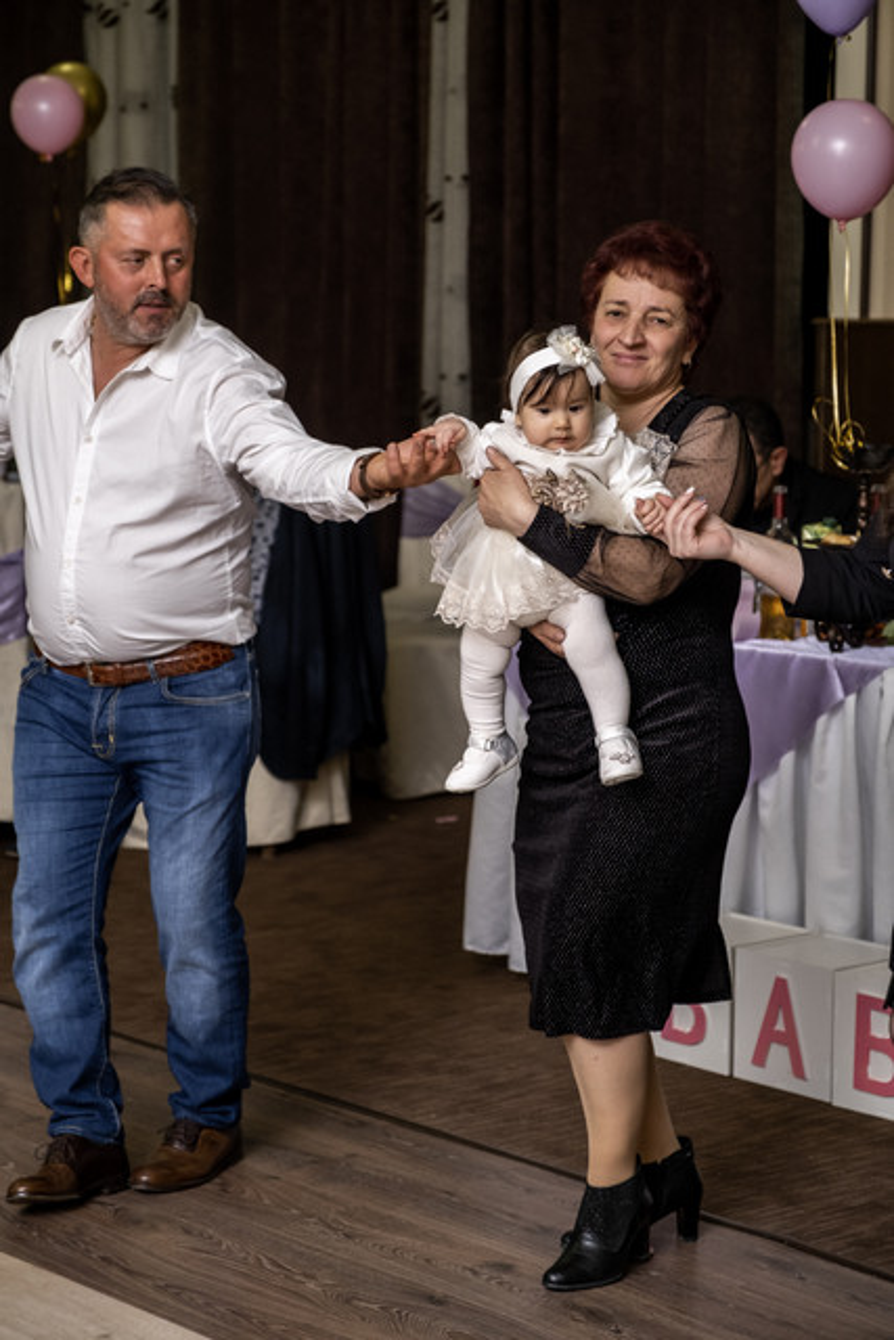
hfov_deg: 16.5
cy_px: 670
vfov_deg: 24.5
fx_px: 3090
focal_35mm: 83
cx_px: 447
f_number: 2.8
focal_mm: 55
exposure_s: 1/160
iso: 1000
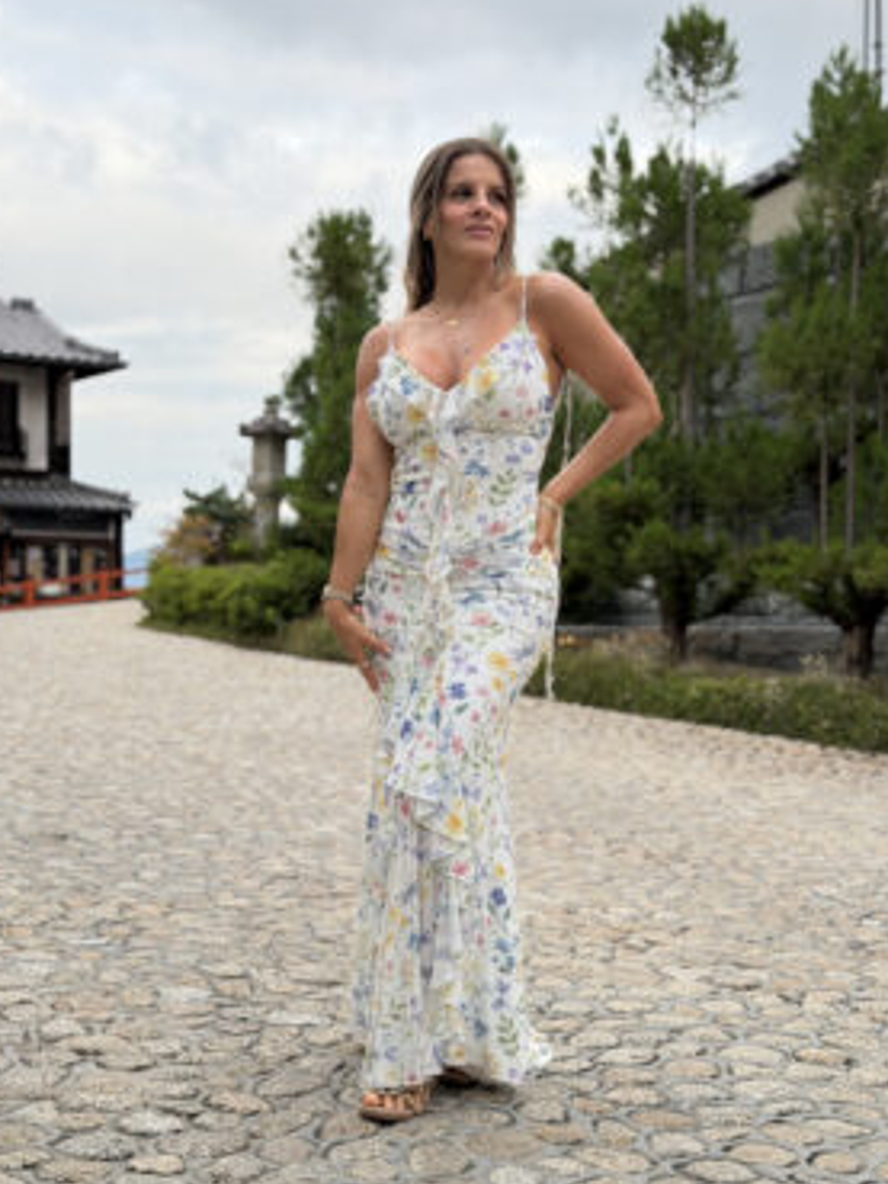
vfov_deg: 36.8
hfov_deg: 28.0
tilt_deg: -1.1
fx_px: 1778
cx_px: 433
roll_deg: -2.2
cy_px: 626
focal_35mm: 52
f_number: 1.78
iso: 64
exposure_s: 1/213
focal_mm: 6.76
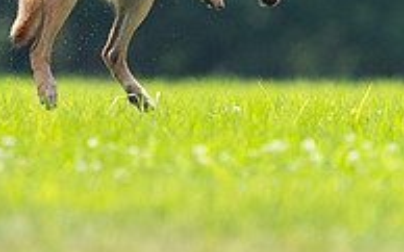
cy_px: -105
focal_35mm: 1482
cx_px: 144
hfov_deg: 1.4
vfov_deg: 0.9
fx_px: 16308
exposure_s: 1/4000
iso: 2500
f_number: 6.3
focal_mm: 485
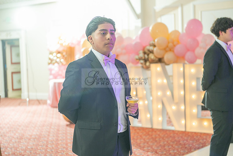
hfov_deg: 28.8
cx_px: 116
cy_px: 78
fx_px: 453
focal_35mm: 70
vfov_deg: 19.5
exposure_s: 1/100
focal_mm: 70
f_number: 2.8
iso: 400
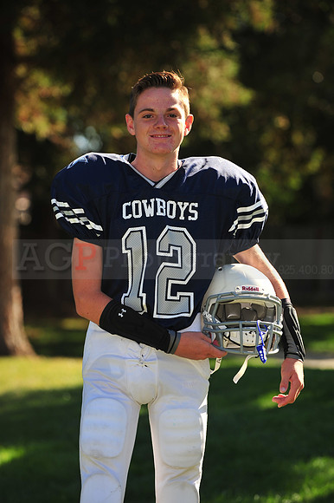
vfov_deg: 12.1
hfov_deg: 8.1
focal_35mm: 170
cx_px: 167
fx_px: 2368
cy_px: 252
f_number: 4.5
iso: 200
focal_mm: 170
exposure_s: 1/800
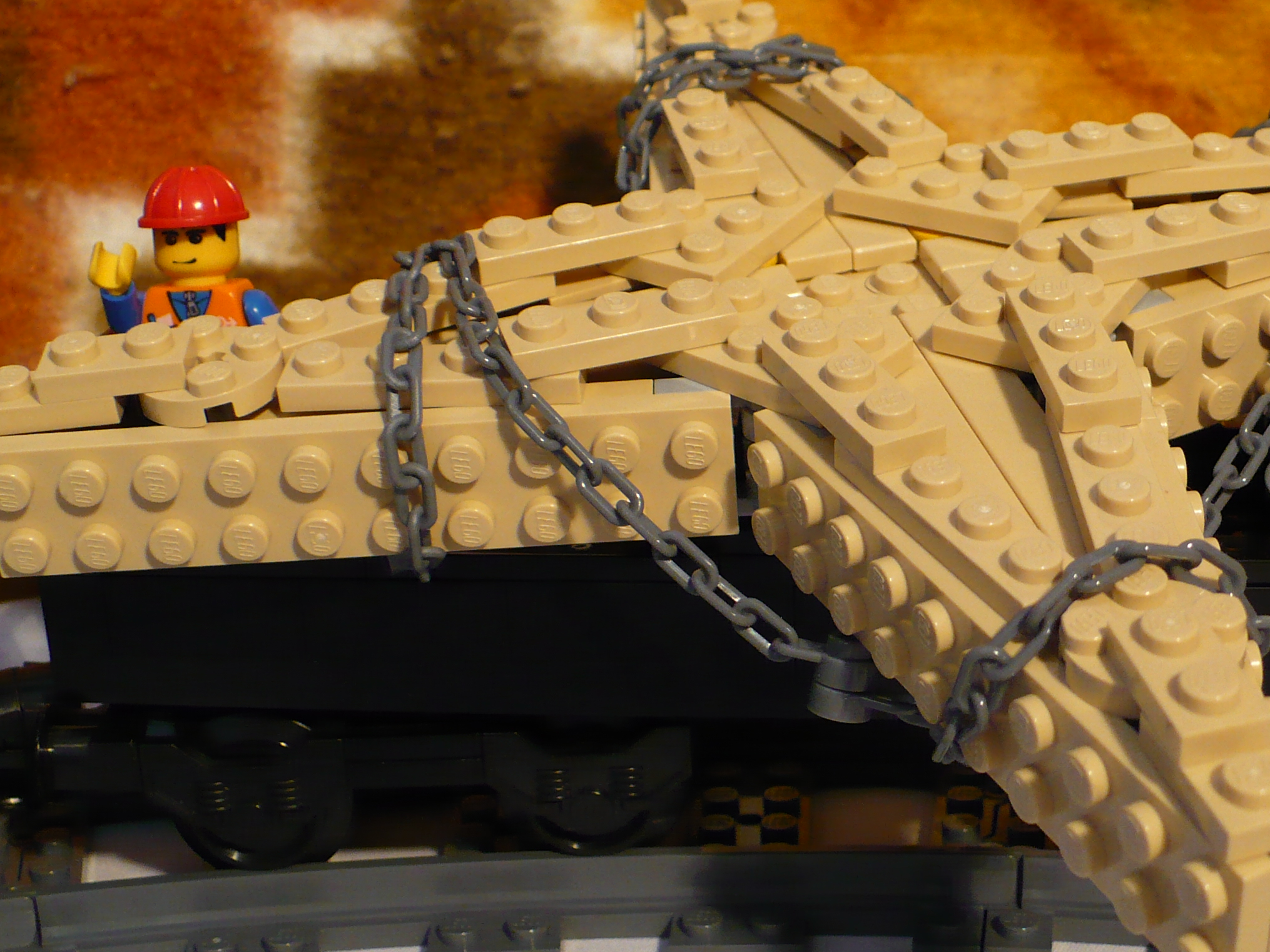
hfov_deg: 33.9
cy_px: 513
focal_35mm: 56
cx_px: 888
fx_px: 2054
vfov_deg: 26.1
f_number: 2.8
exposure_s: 1/25
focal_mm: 6.1
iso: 200
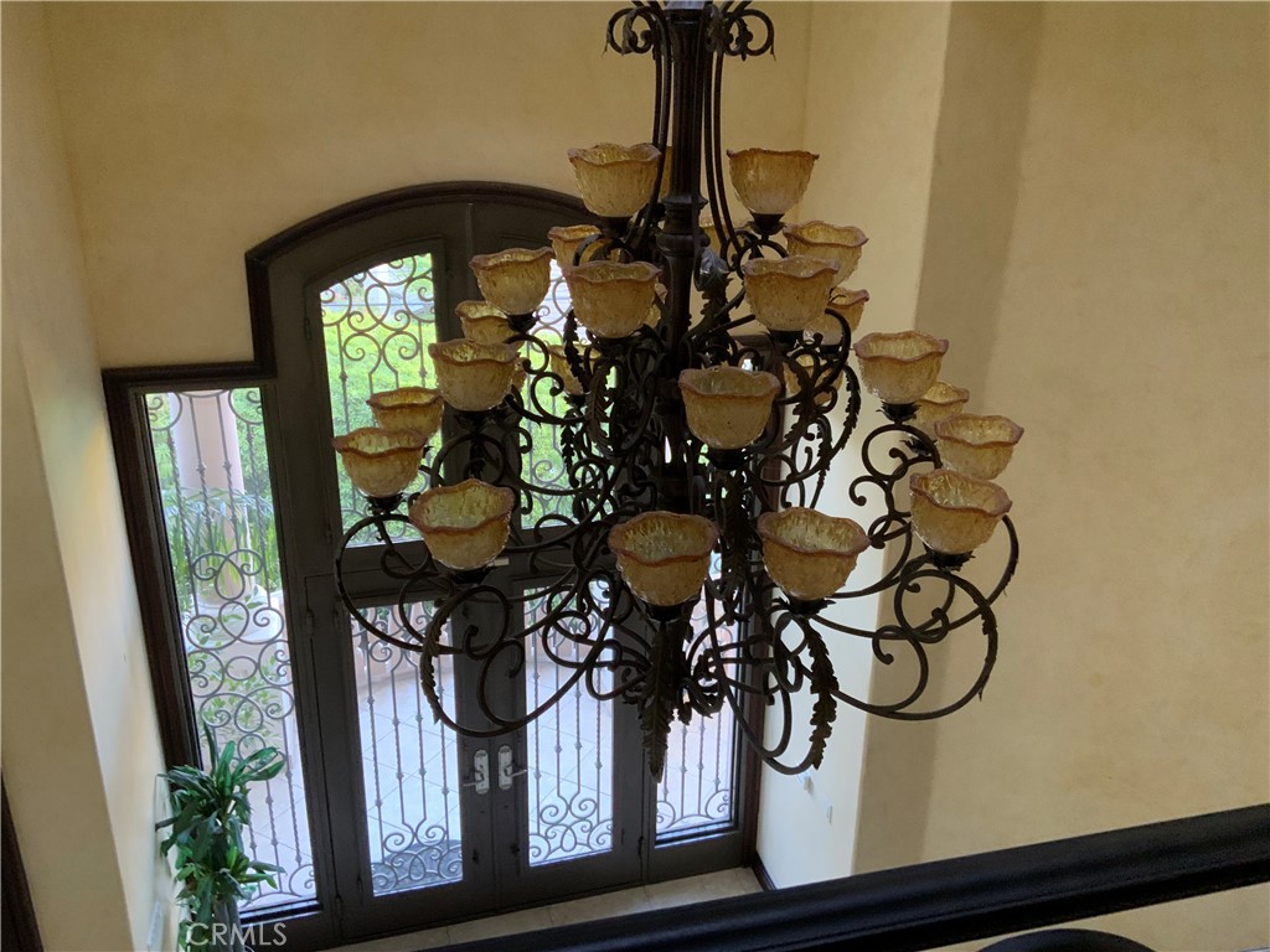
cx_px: 635
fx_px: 1064
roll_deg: -0.8
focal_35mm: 29
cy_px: 476
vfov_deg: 48.2
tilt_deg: -21.3
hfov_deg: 61.7
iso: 250
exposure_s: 1/60
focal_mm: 3
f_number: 1.8
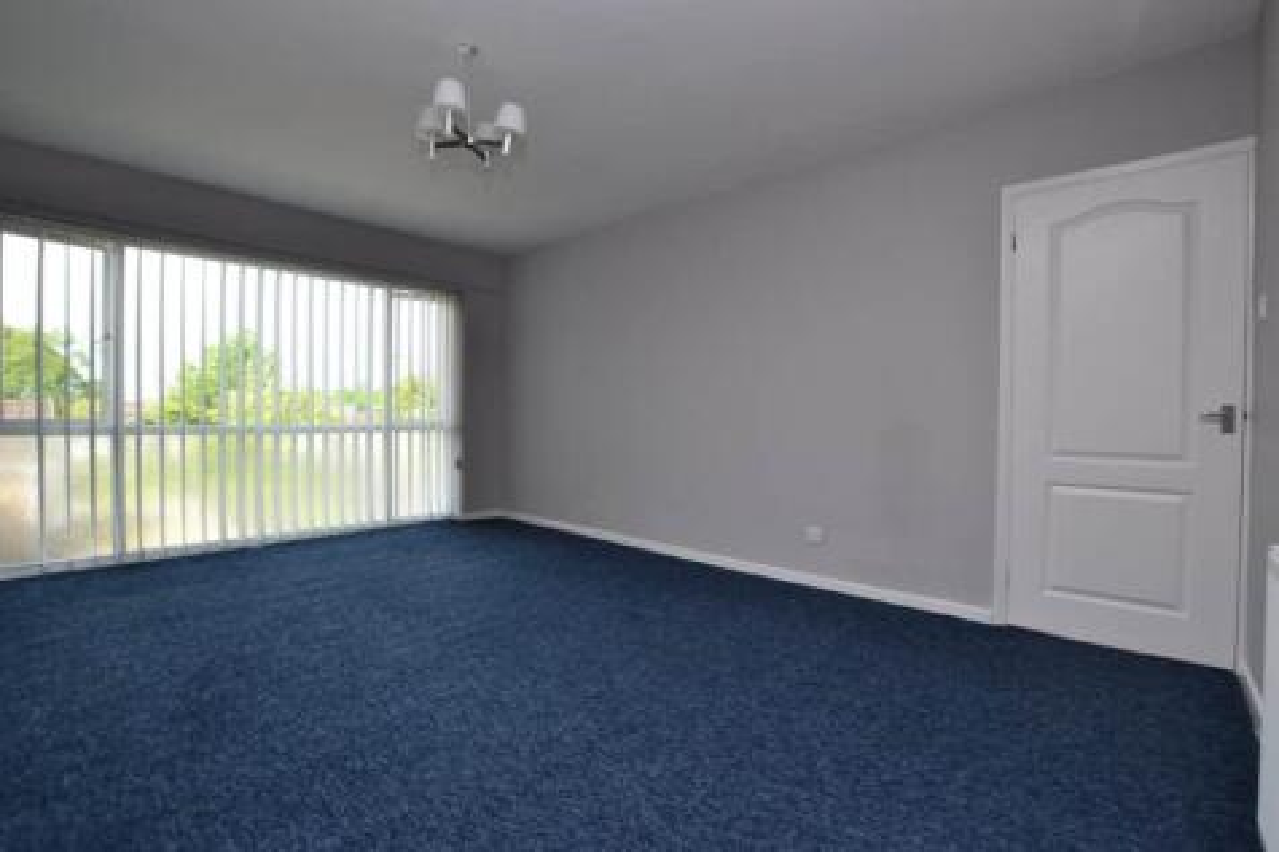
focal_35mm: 15
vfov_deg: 77.3
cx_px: 640
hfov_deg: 100.4
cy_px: 426
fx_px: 533
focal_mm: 10
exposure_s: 1/100
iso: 400
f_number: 9
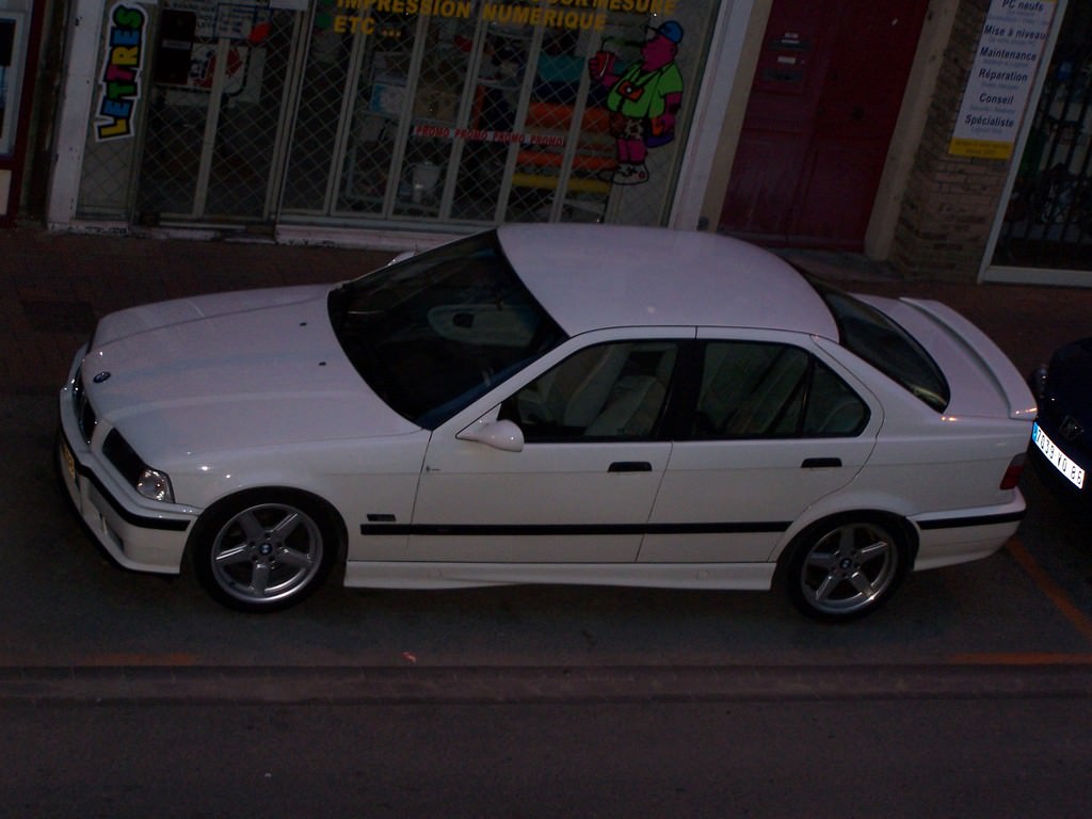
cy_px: 410
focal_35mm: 82
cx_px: 546
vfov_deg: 18.0
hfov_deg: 23.8
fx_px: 2587
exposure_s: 1/90
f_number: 3.2
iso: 140
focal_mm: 13.7
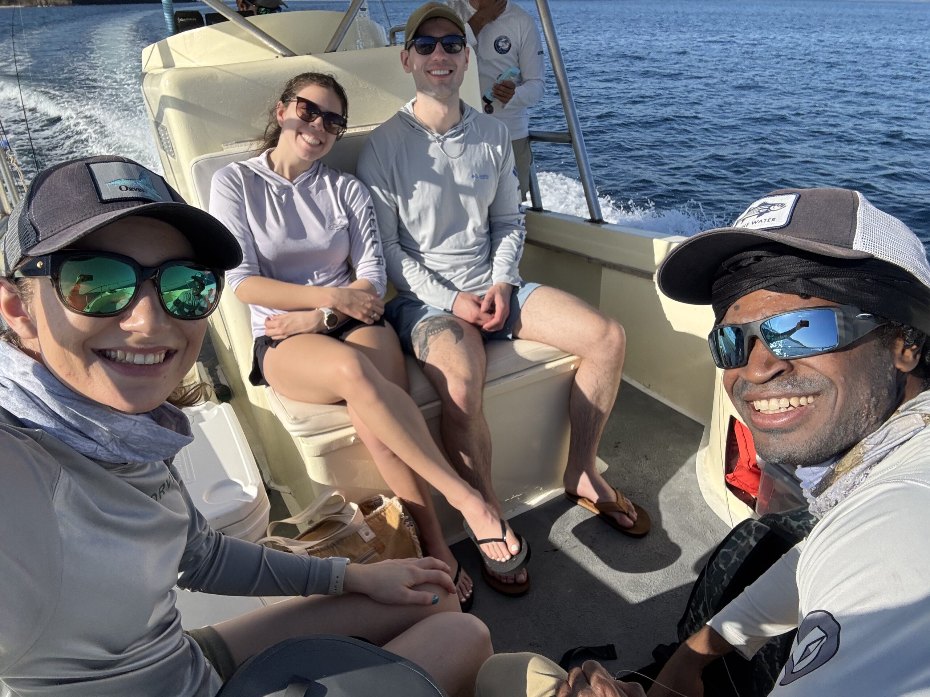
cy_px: 348
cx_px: 465
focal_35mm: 23
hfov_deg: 73.9
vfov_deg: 58.9
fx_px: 618
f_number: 1.9
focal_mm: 2.69
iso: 25
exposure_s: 1/2070
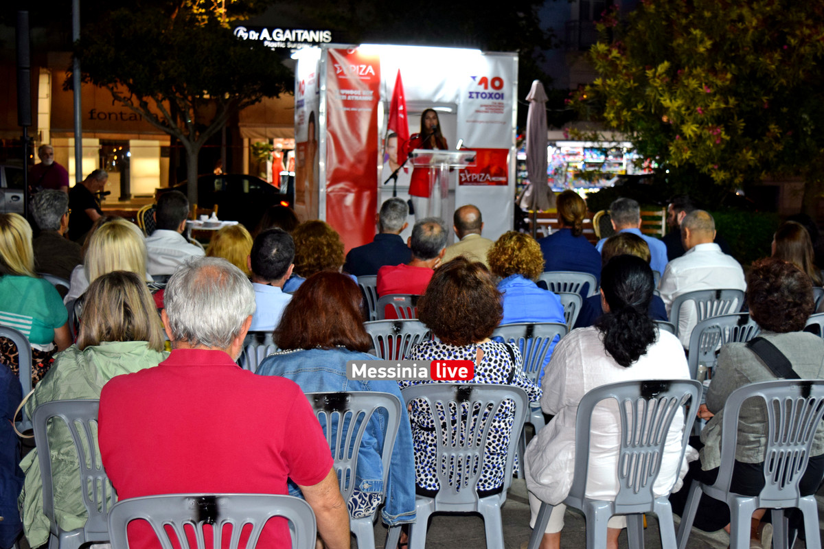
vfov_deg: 28.9
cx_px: 412
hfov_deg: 42.3
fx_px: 1064
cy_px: 274
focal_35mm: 46
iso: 800
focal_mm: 31
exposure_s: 1/100
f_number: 5
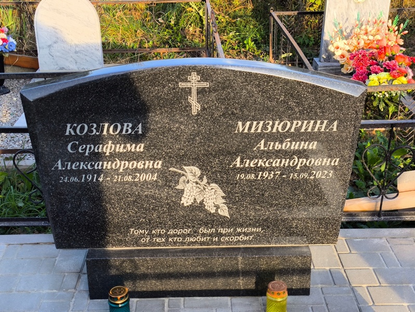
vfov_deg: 29.1
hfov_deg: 38.2
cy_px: 156
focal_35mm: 50
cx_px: 208
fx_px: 600
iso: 50
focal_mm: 4.71
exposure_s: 1/264
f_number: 1.7
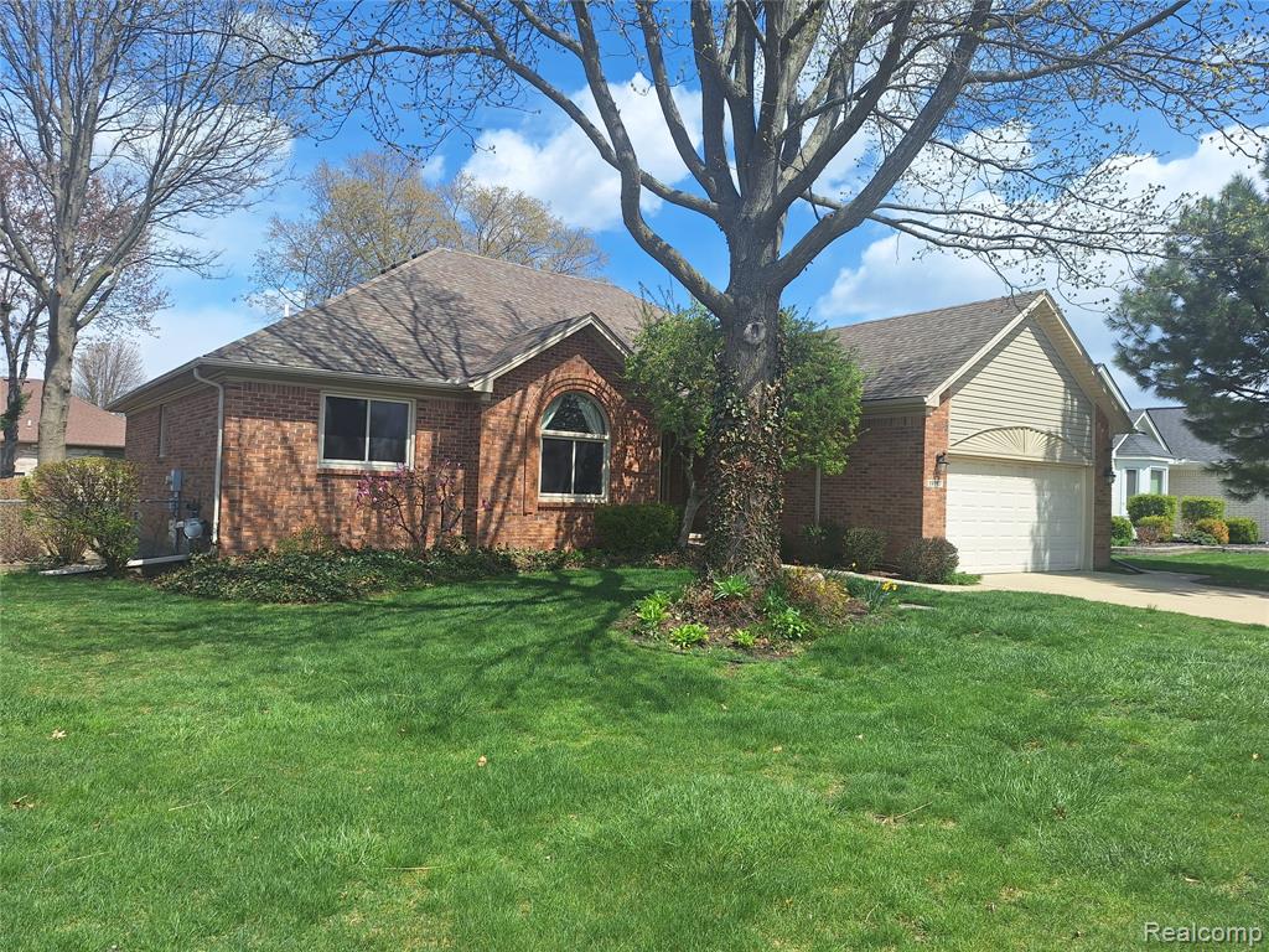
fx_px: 843
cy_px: 476
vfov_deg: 58.9
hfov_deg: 73.9
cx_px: 634
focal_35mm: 23
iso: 40
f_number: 1.8
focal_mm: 5.54
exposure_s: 1/2809
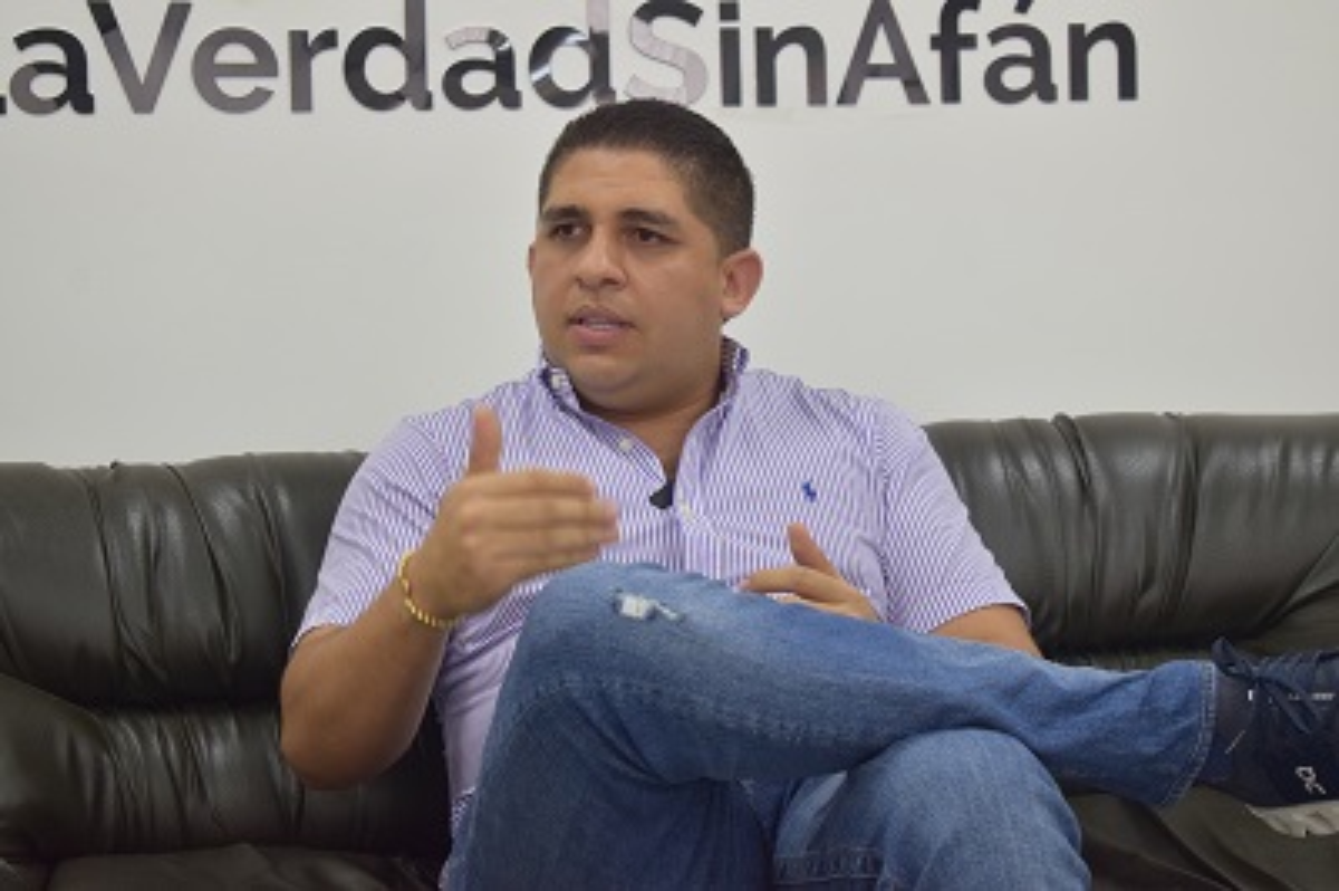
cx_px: 670
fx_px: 3066
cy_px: 446
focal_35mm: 82
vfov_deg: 16.5
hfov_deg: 24.6
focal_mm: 55
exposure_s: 1/60
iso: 900
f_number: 5.6
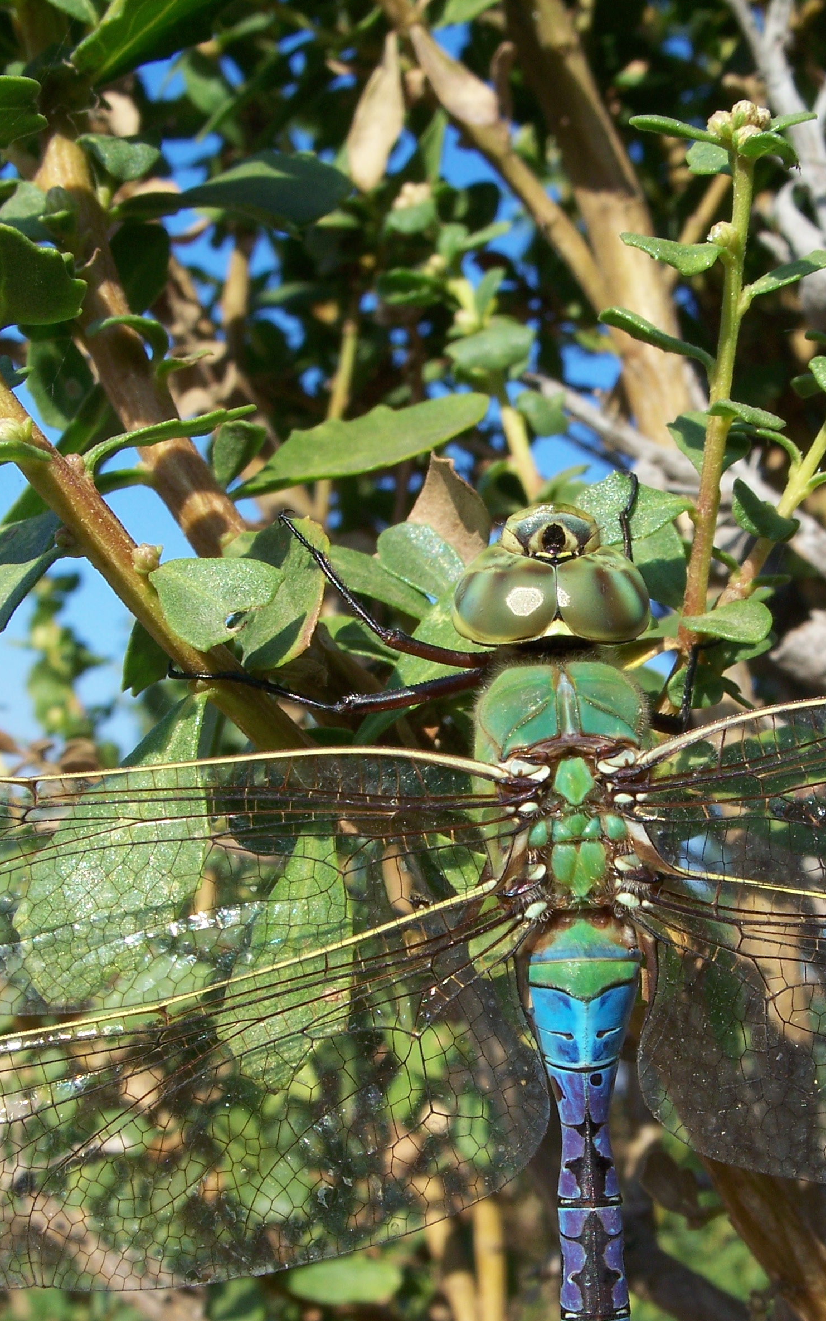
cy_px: 883
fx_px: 1945
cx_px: 554
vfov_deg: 37.1
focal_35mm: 54
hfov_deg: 23.9
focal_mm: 7.8
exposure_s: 1/160
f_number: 7.1
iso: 100
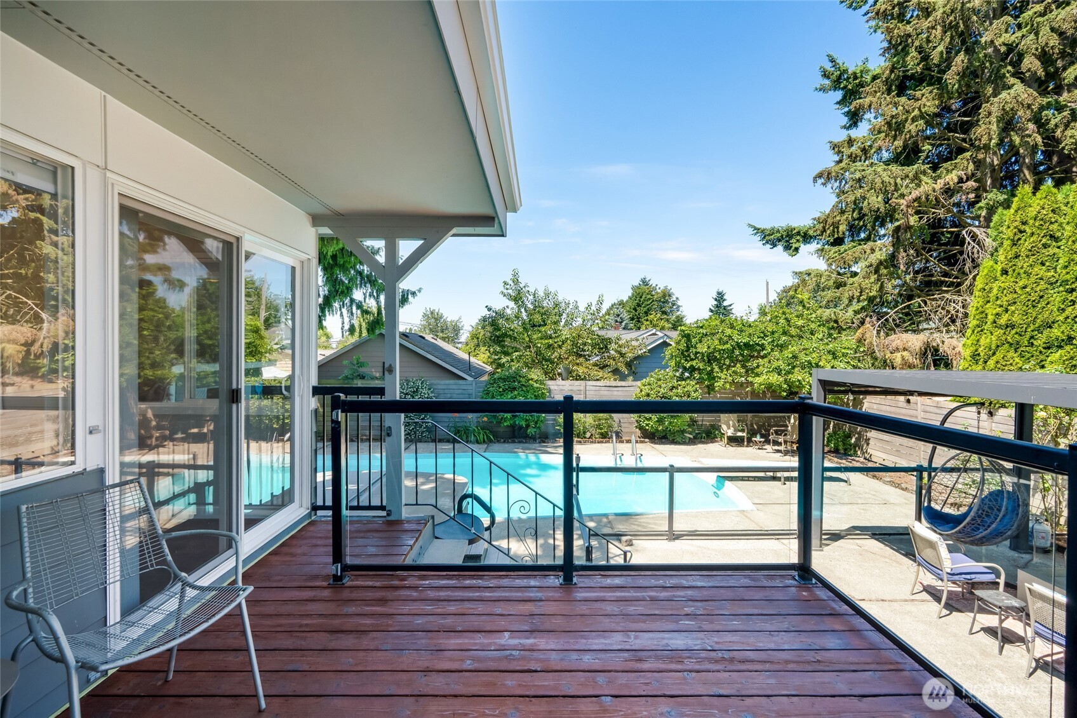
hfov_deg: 96.7
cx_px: 538
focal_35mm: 16
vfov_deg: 73.7
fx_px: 479
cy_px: 359
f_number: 9
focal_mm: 16
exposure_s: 1/400
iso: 400
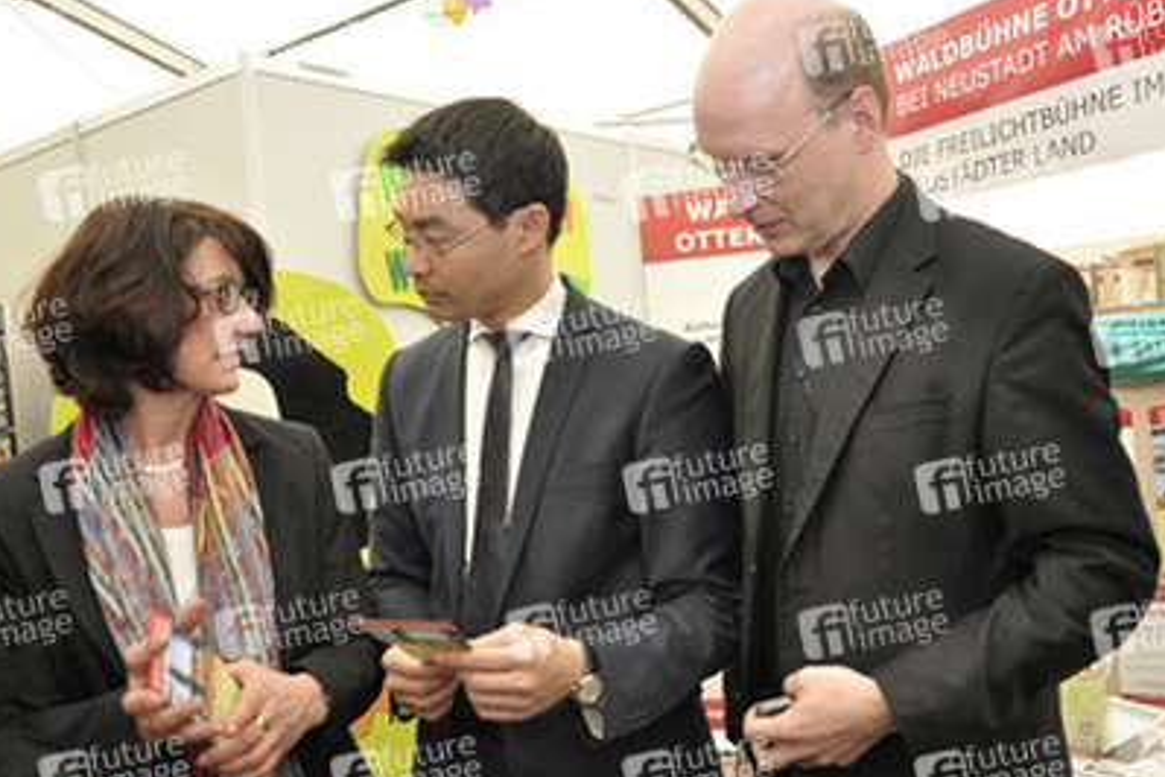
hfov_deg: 53.7
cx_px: 619
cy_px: 406
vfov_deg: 37.3
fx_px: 1151
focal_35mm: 36
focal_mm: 21
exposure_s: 1/30
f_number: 5
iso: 400
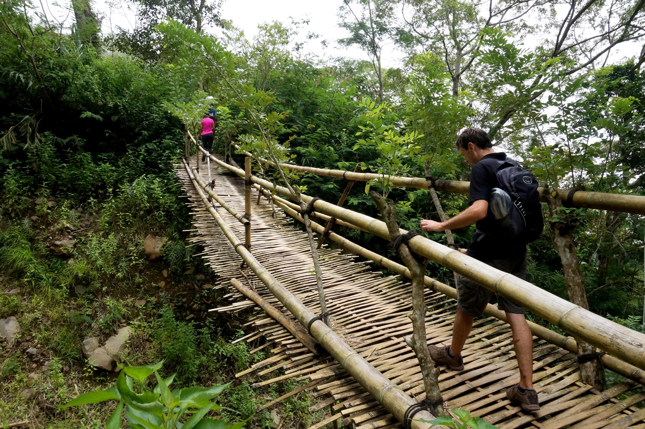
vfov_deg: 53.0
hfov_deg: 73.8
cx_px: 322
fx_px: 430
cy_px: 214
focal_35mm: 24
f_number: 11
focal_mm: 16
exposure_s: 1/640
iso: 800
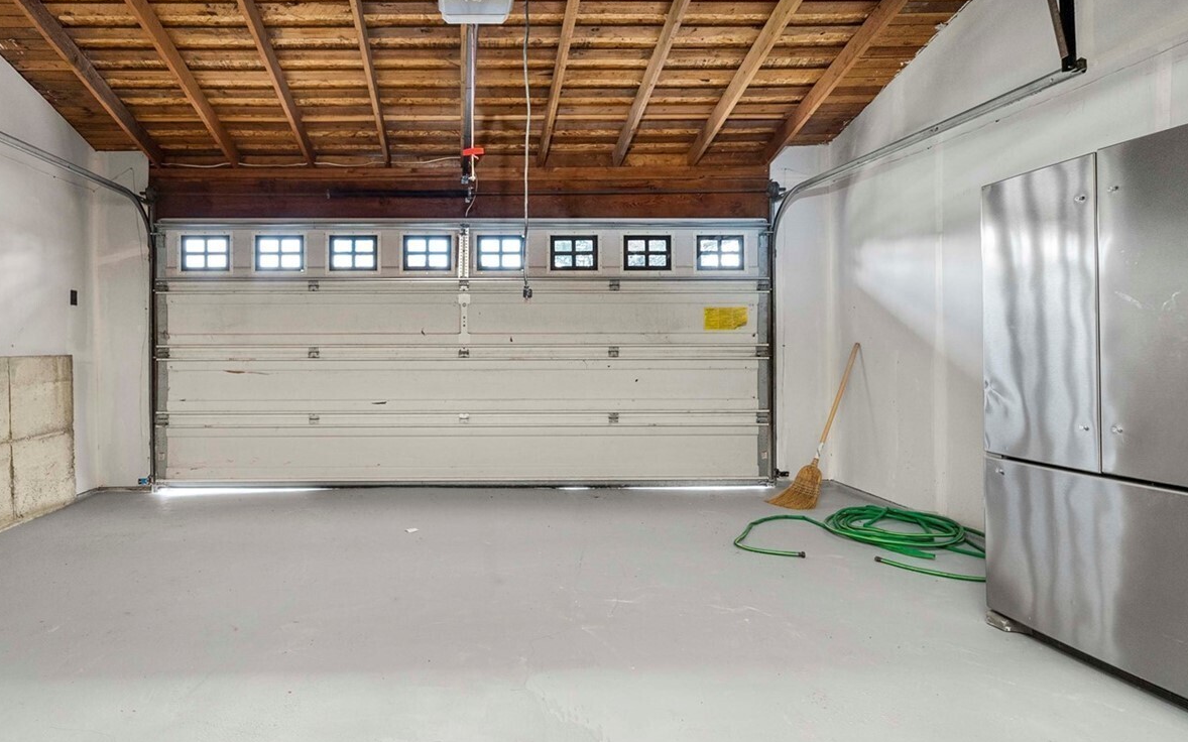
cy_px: 364
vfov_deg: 65.0
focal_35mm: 18
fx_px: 583
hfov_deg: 89.3
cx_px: 445
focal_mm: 13
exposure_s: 1/60
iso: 400
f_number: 7.1
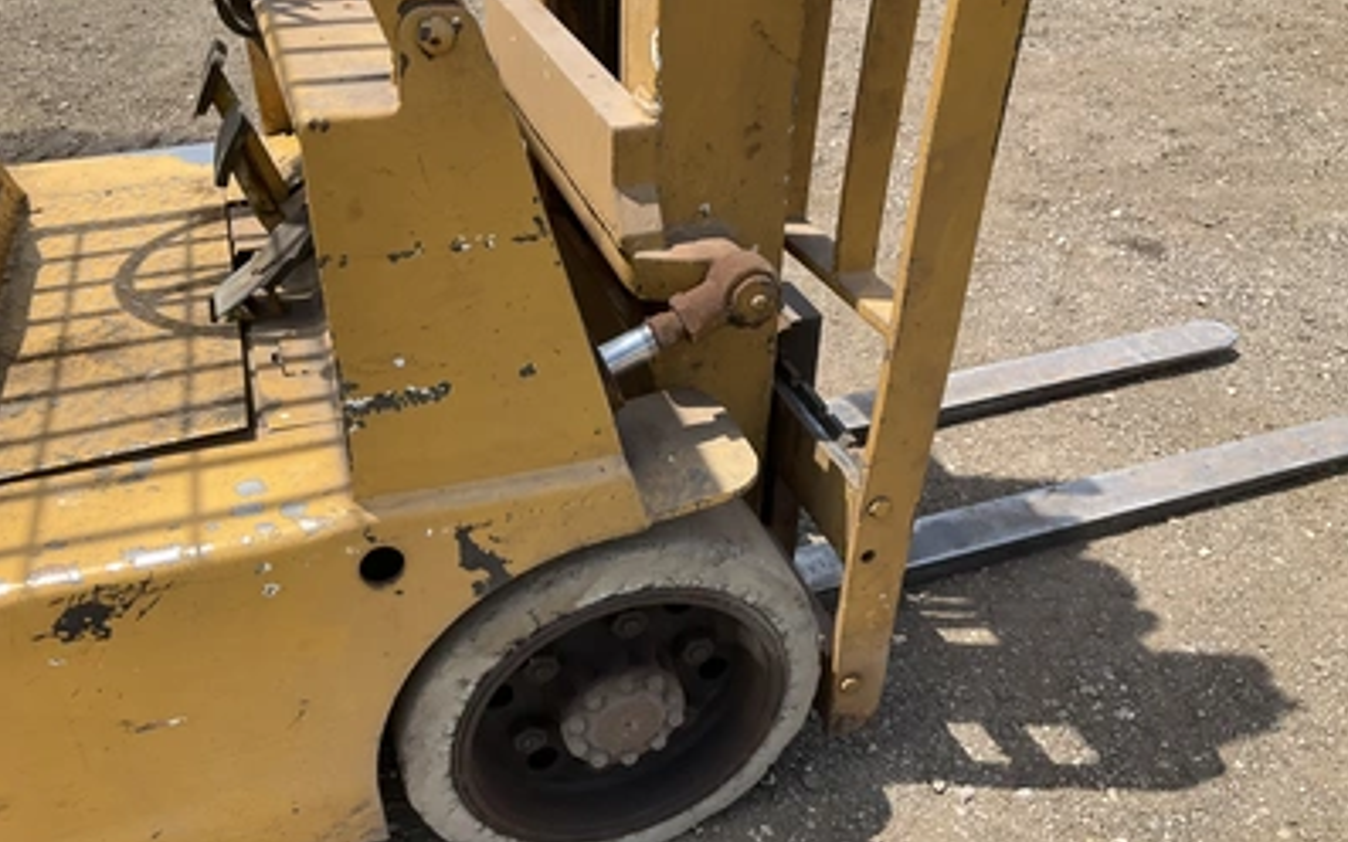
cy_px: 469
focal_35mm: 31
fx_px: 1139
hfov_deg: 61.2
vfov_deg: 40.5
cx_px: 676
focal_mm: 3
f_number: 1.8
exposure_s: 1/816
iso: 25
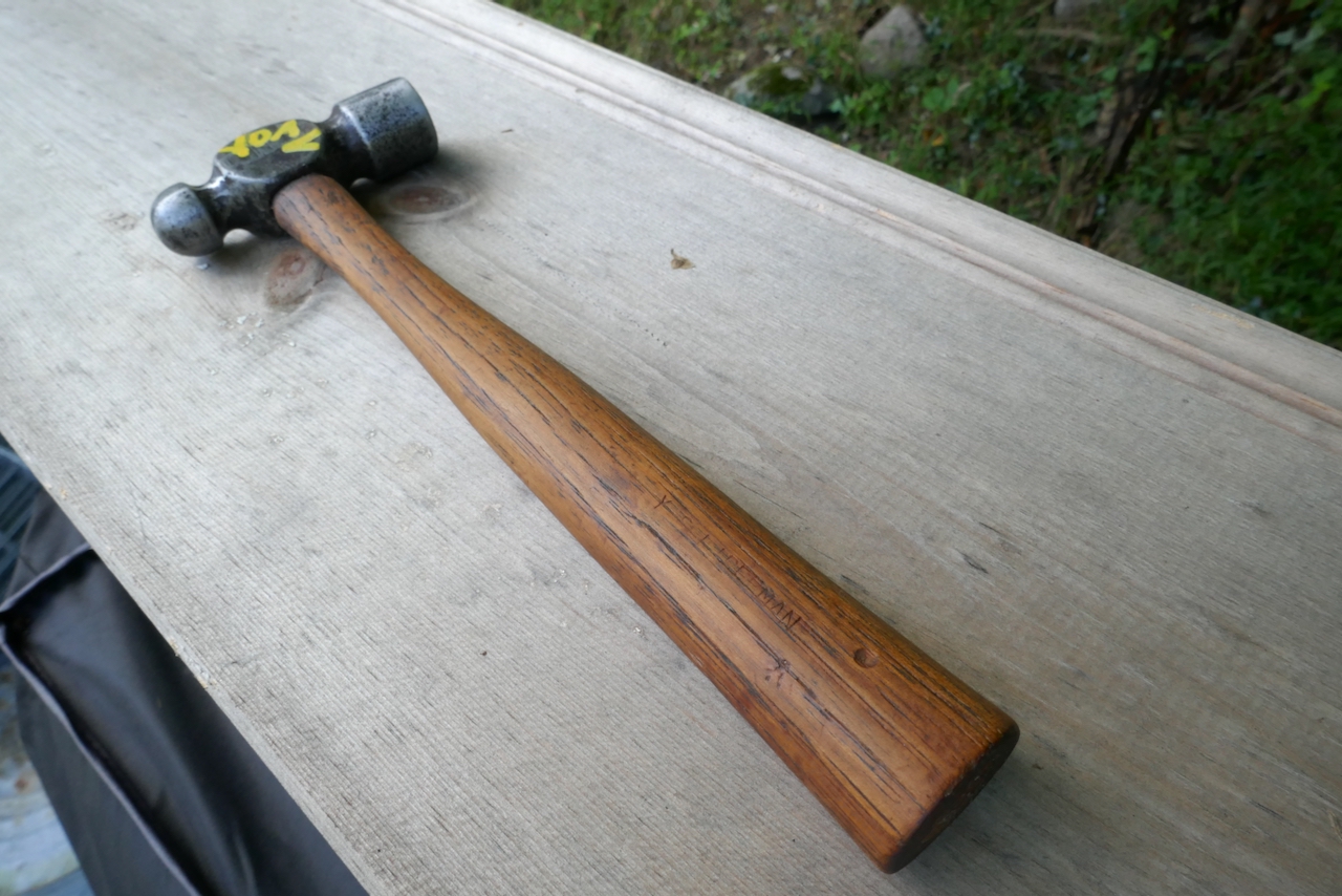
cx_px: 671
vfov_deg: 51.3
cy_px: 448
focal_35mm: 25
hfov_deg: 71.5
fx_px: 932
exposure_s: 1/60
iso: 400
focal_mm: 9.1
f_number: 8
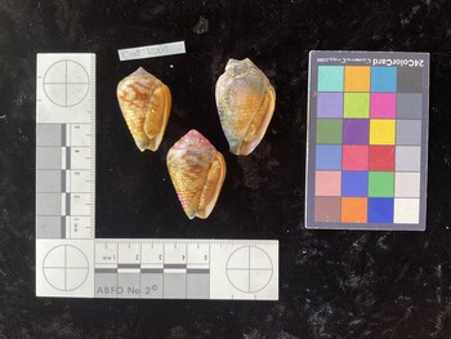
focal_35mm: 29
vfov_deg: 48.3
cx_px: 226
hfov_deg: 61.6
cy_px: 170
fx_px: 378
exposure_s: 1/60
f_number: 1.8
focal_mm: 3
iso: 80
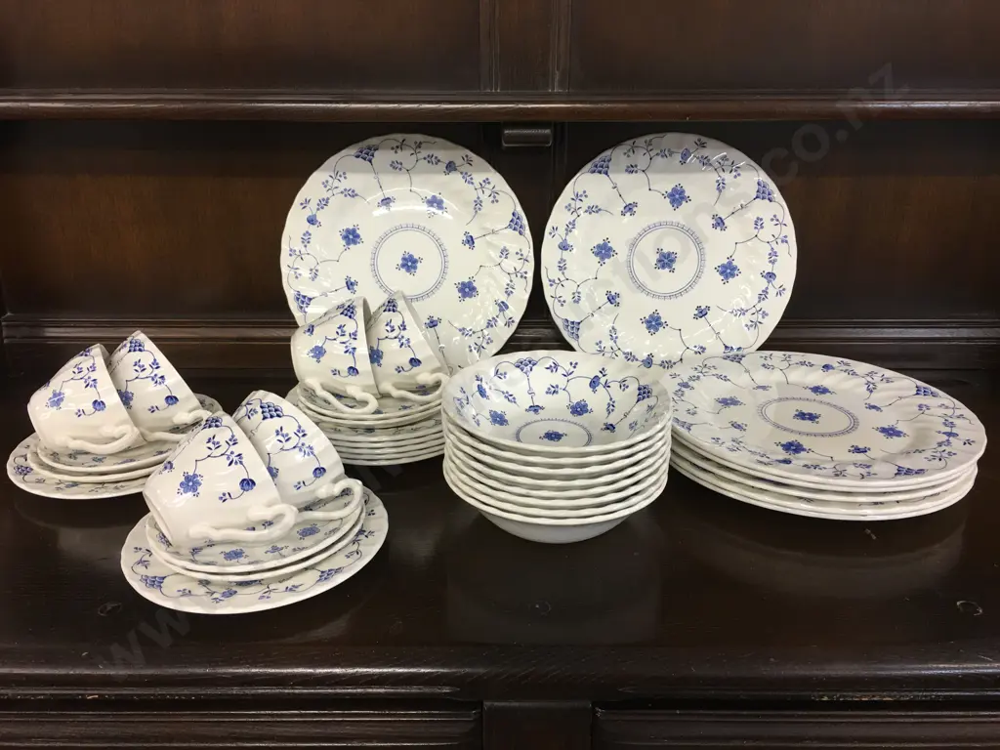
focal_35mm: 29
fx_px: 838
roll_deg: -1.5
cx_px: 500
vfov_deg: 48.2
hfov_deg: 61.7
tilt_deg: -19.8
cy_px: 375
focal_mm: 4.15
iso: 40
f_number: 2.2
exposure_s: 1/17
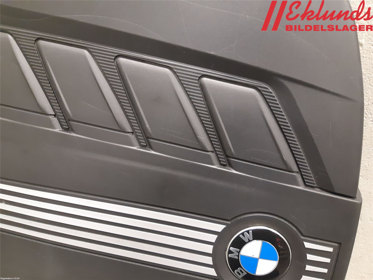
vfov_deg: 53.1
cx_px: 186
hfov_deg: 67.3
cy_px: 140
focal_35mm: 26
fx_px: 280
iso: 320
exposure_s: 1/25
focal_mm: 3.93
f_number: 1.7
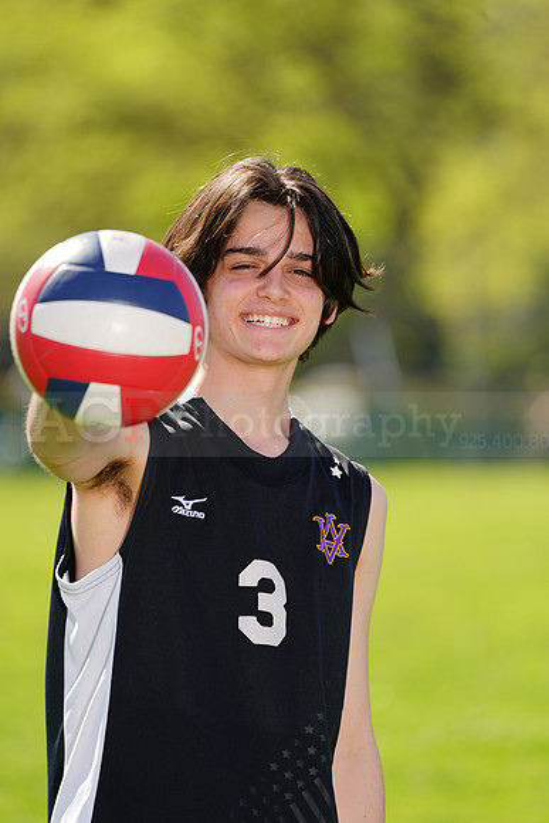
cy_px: 412
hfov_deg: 3.4
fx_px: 9144
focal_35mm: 400
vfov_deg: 5.2
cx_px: 274
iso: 64
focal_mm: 400
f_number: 6.3
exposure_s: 1/200
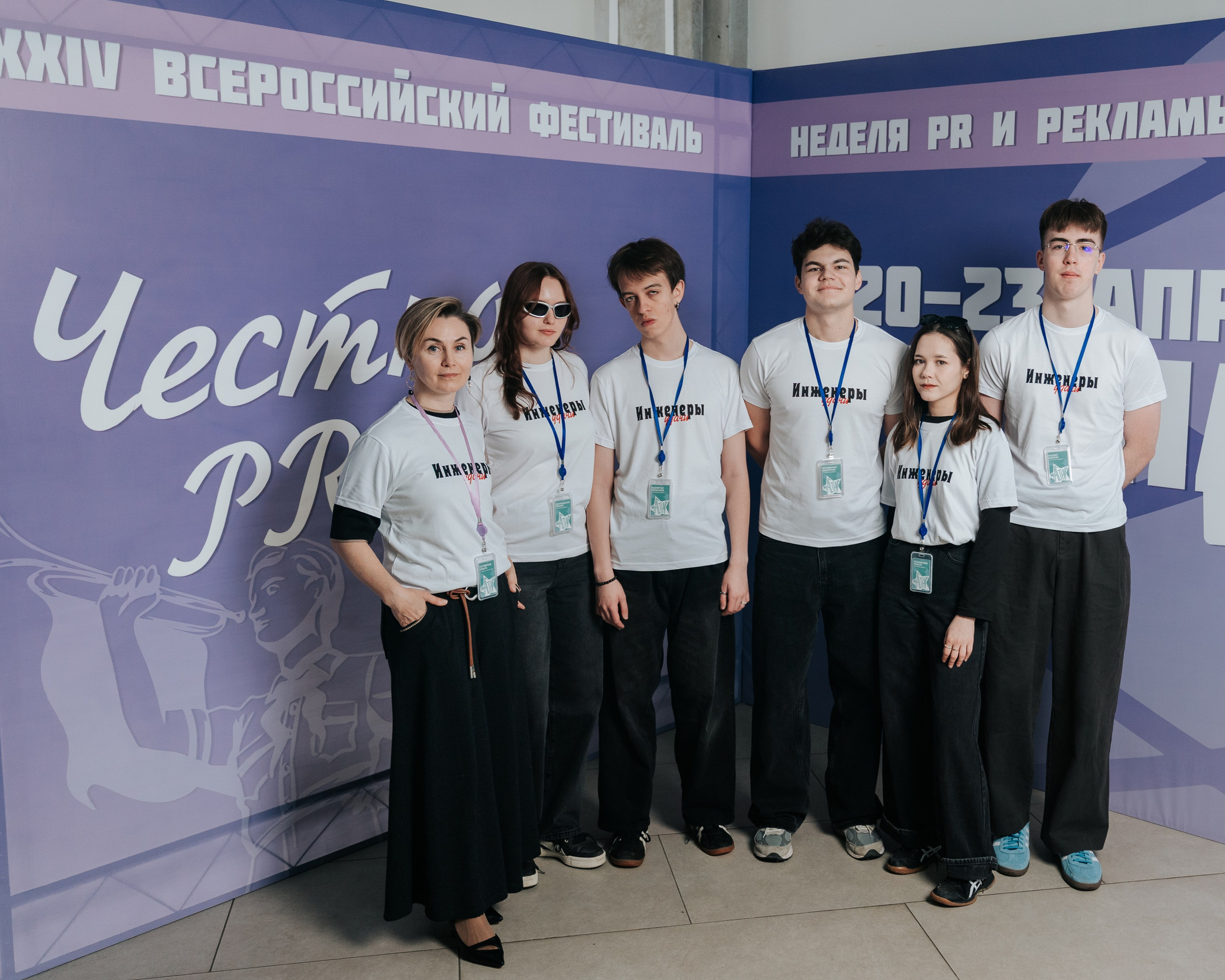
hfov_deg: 48.5
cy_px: 453
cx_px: 779
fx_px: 1341
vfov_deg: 40.1
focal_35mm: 37
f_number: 2.8
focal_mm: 29
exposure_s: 1/160
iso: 800
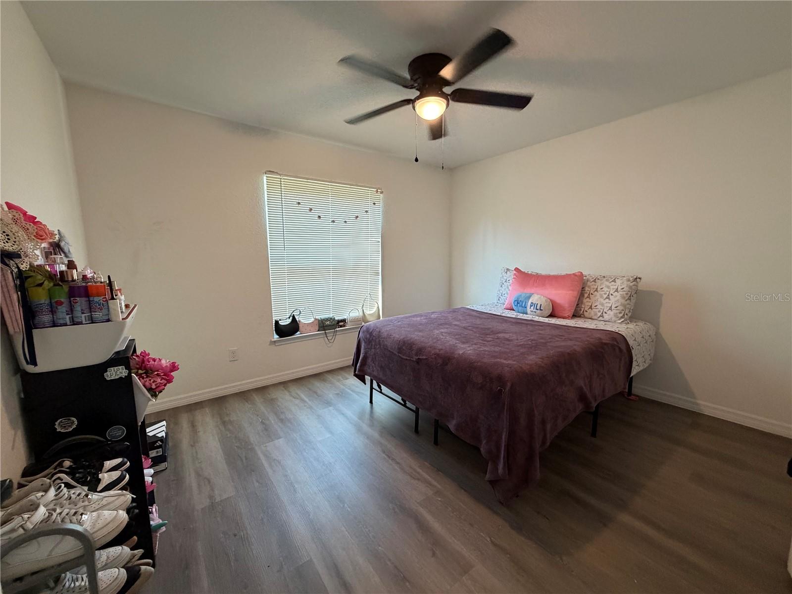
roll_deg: +0.5
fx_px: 320
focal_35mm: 14
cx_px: 396
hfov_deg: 102.1
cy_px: 297
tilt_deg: -7.3
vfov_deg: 85.7
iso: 500
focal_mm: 2.22
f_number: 2.2
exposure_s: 1/60
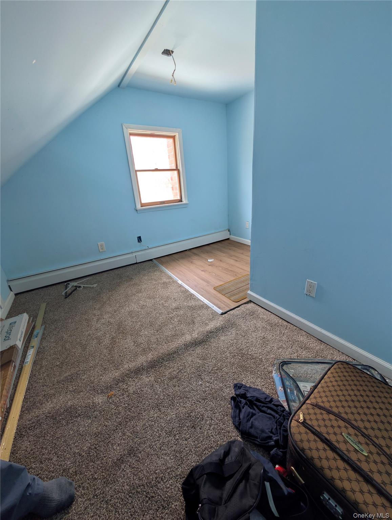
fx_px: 181
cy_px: 260
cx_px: 196
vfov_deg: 110.4
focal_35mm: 12
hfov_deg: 94.7
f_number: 1.7
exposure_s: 1/81.7
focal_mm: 2.02
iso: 55
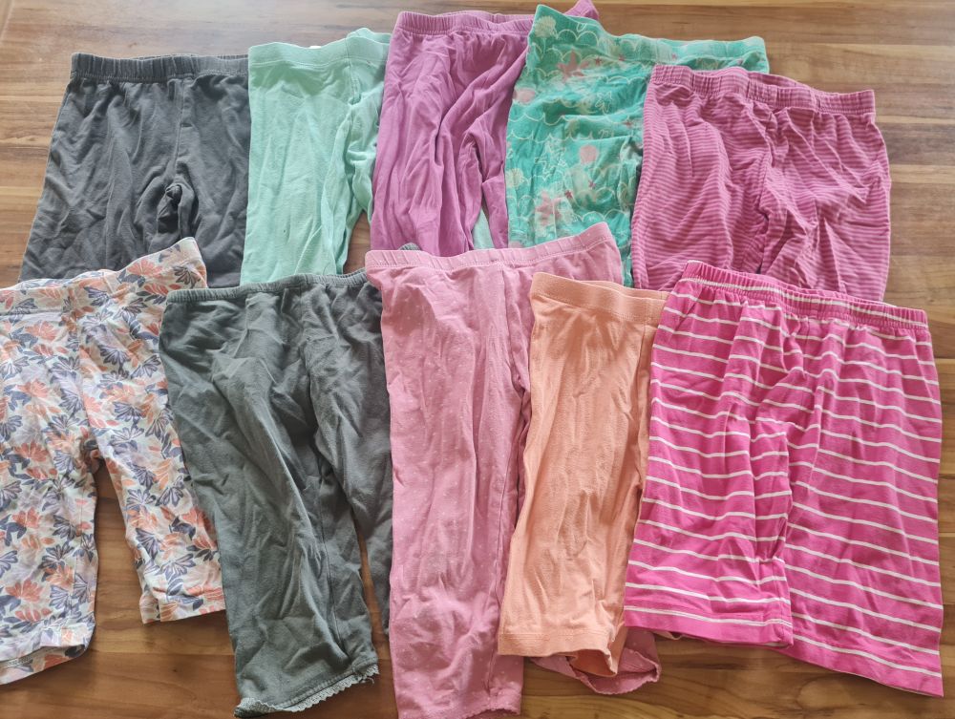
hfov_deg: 67.2
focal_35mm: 26
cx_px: 478
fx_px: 718
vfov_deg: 53.2
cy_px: 360
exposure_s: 1/50
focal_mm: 5.4
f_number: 1.8
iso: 200
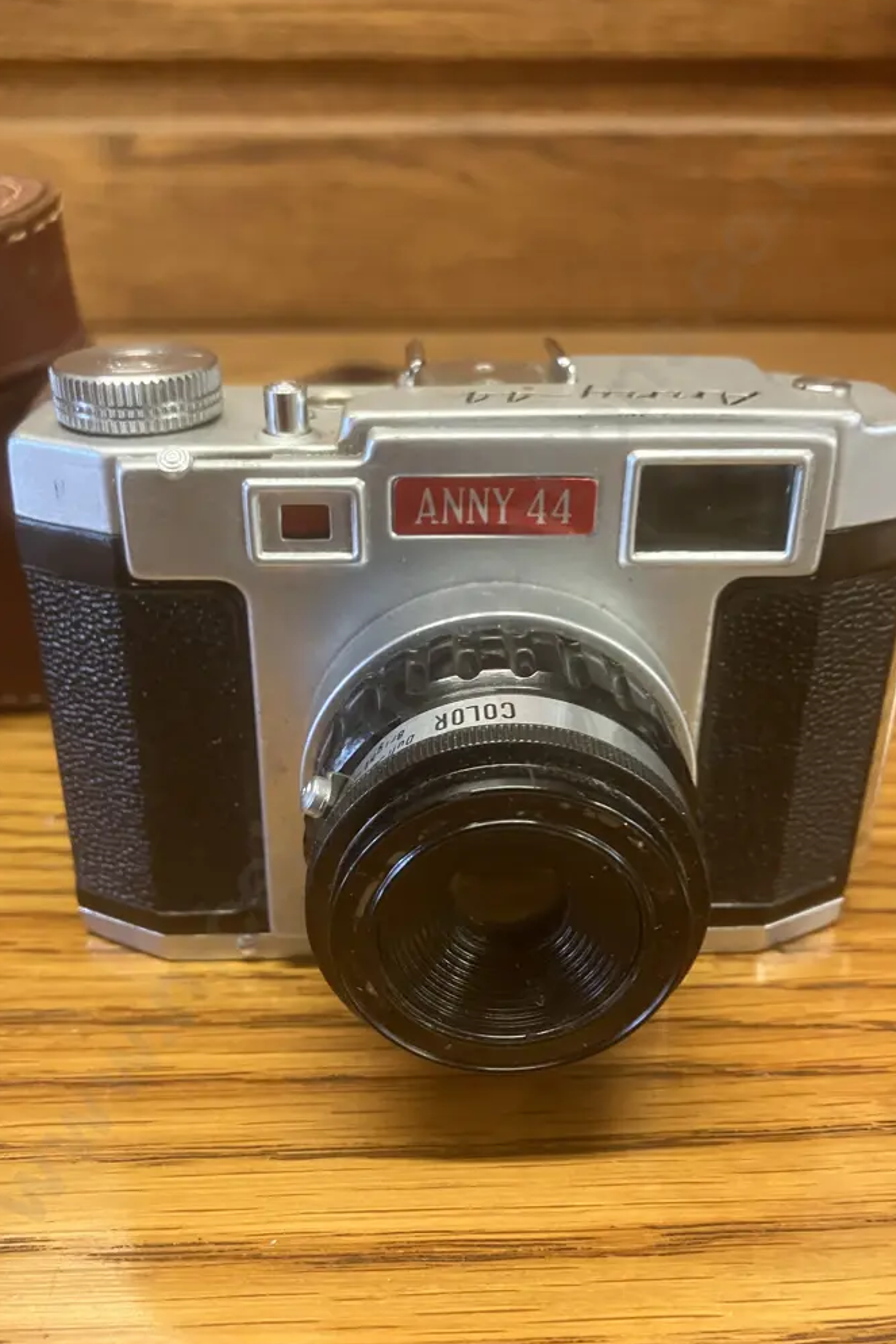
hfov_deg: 43.6
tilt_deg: -23.2
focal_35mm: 30
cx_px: 426
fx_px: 1120
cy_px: 667
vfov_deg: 61.9
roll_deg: +0.6
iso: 250
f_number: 1.8
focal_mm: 3.99
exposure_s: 1/33
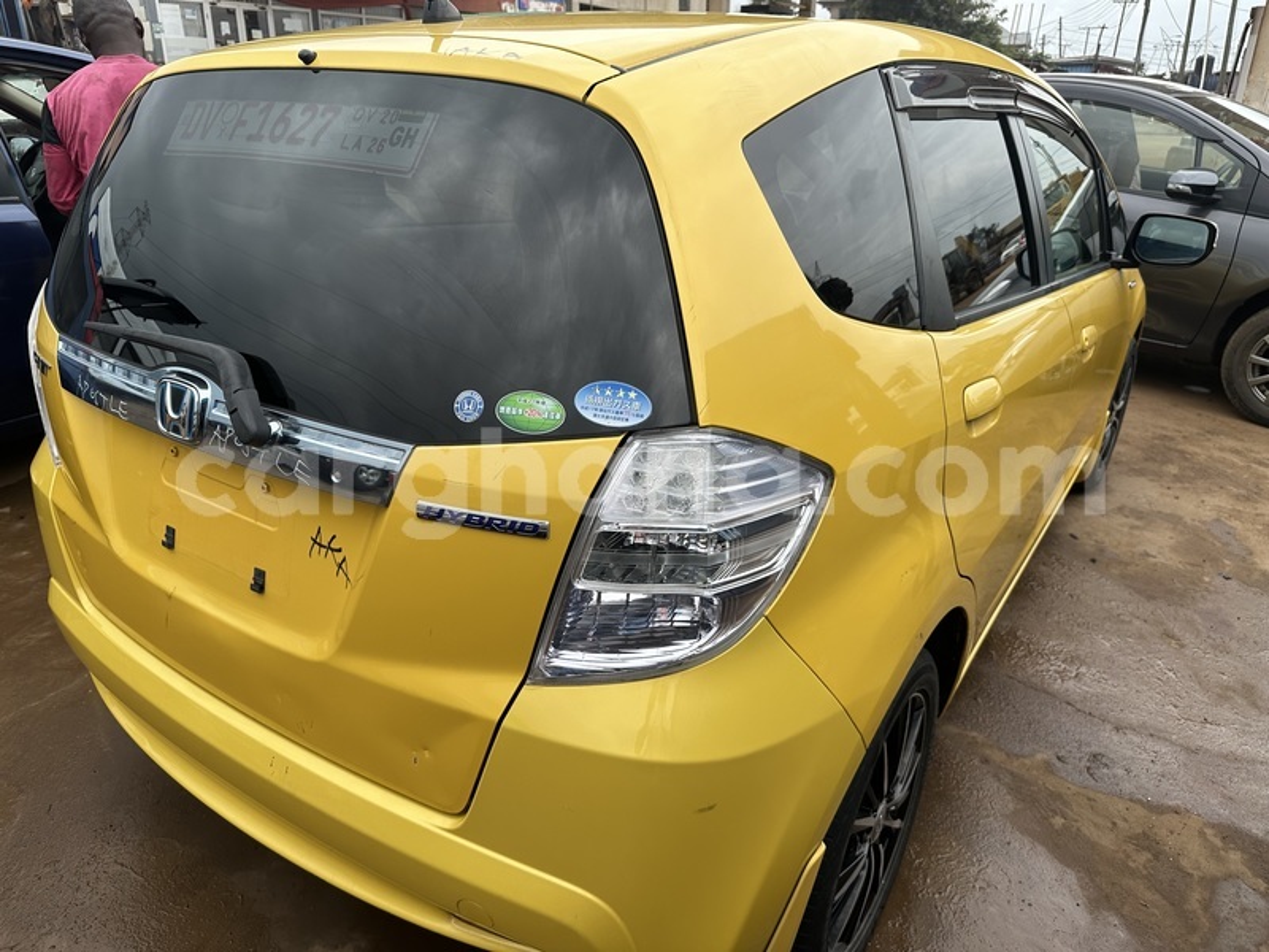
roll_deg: -1.5
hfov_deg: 71.6
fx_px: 880
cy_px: 476
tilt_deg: -21.3
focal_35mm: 24
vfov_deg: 56.8
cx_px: 634
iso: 80
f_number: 1.78
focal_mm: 6.86
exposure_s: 1/2591
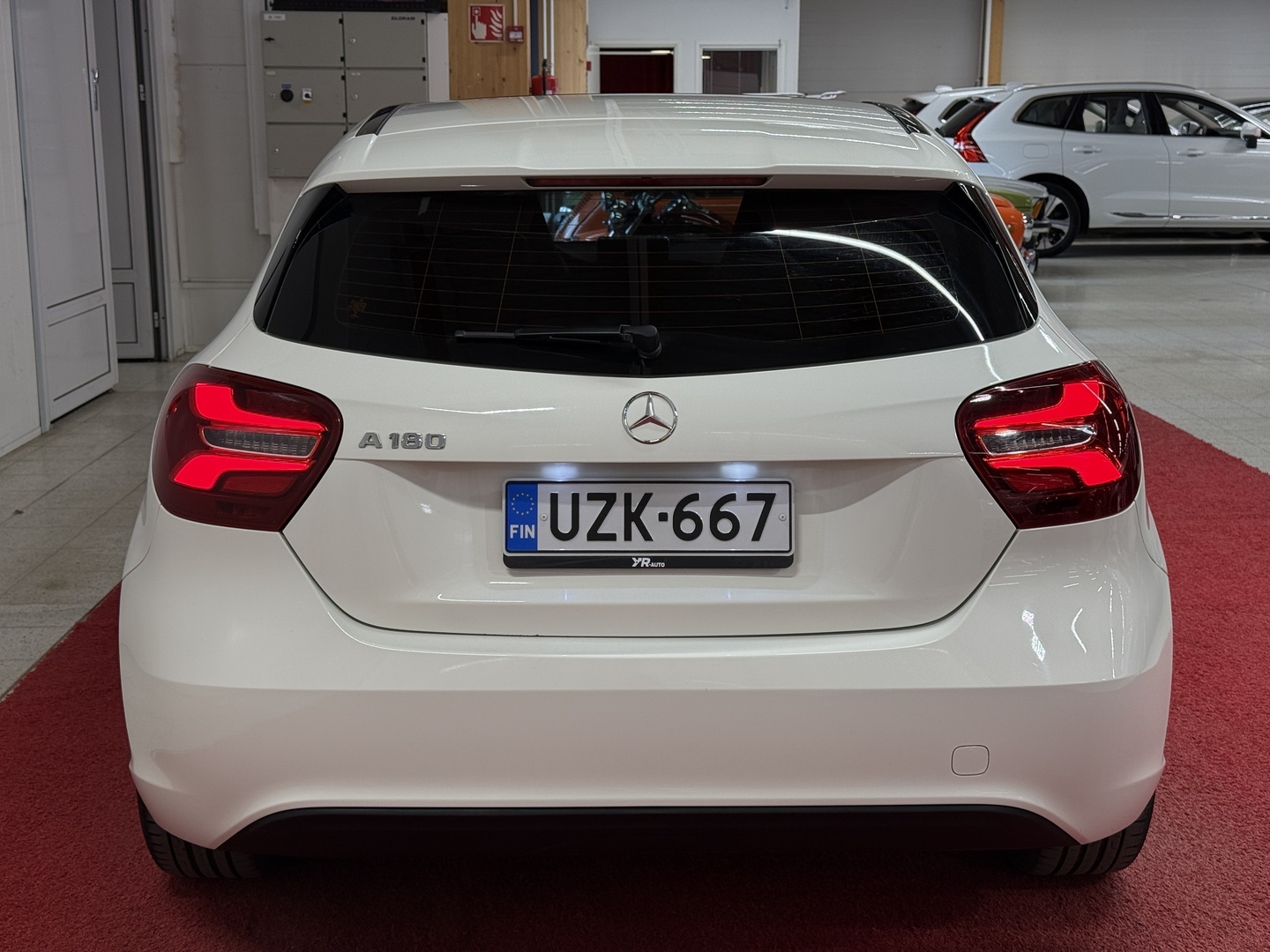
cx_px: 635
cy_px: 476
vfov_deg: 30.3
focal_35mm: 48
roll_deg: -0.5
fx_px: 1761
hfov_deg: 39.7
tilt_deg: -10.9
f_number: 1.78
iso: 50
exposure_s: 1/121
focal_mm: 6.76
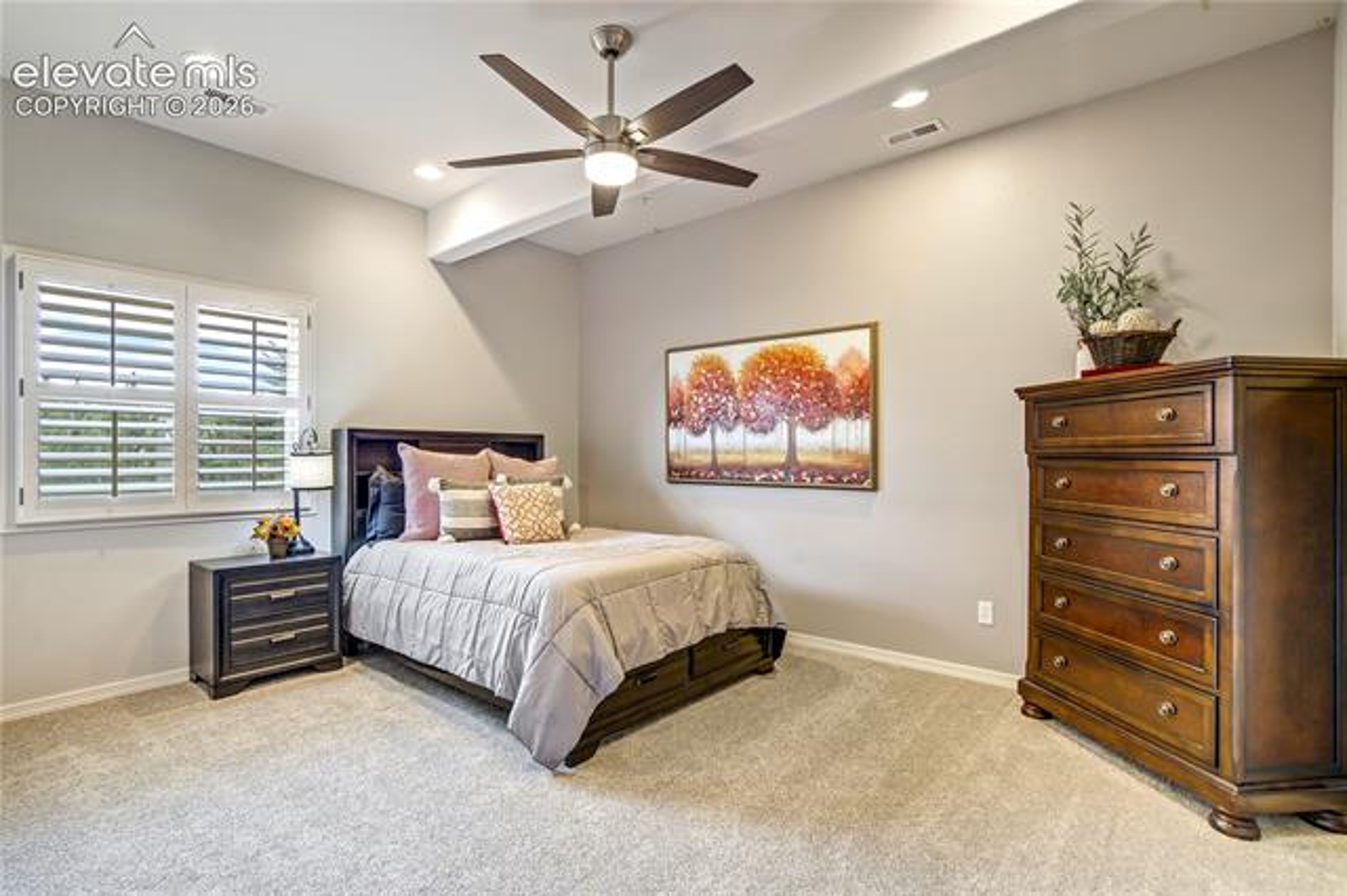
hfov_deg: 96.8
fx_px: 598
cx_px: 674
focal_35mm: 16
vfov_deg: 73.7
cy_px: 448
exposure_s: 1/6
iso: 400
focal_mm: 16
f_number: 8
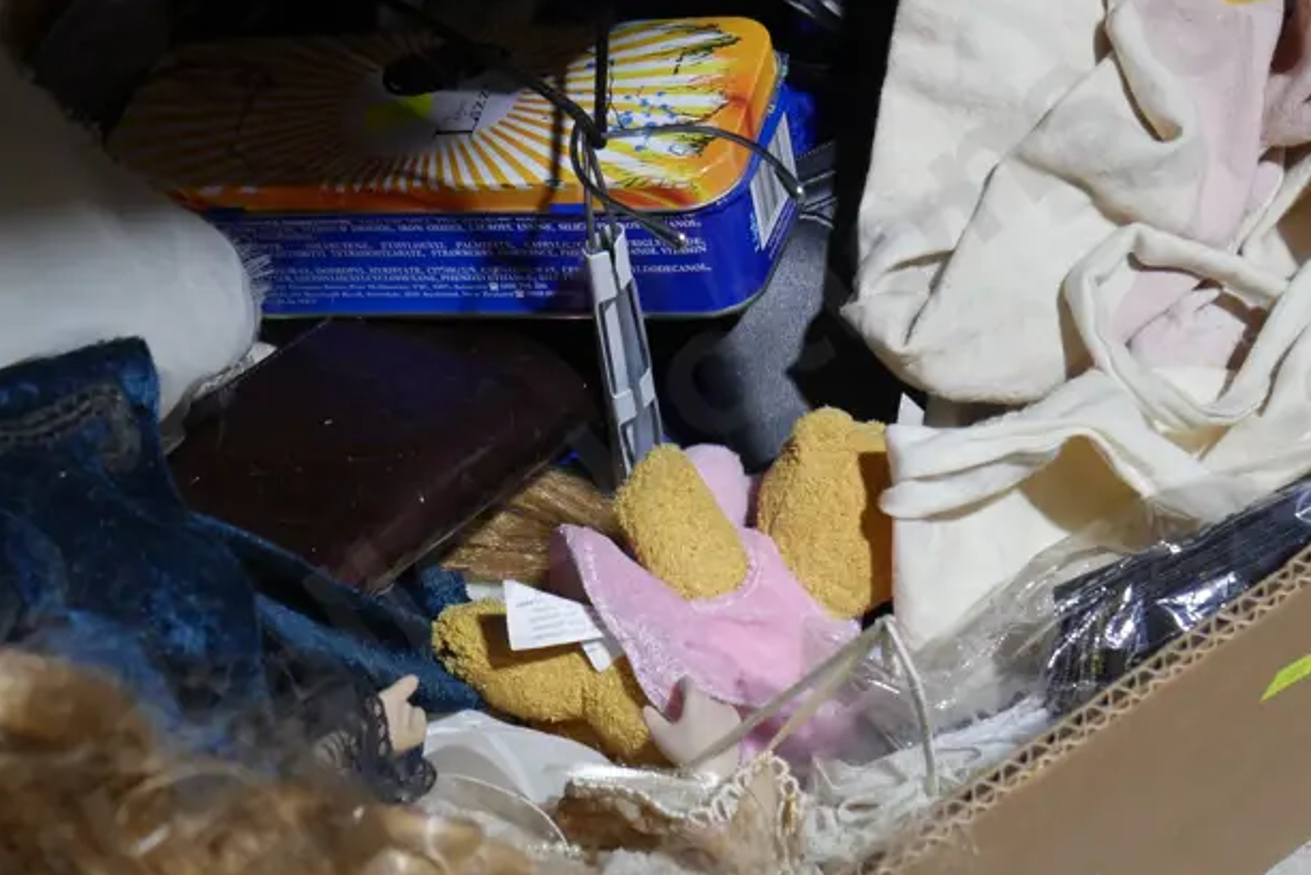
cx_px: 644
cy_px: 435
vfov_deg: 18.7
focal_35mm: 73
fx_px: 2659
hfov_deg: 27.7
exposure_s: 1/60
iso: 400
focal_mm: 21
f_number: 4.6
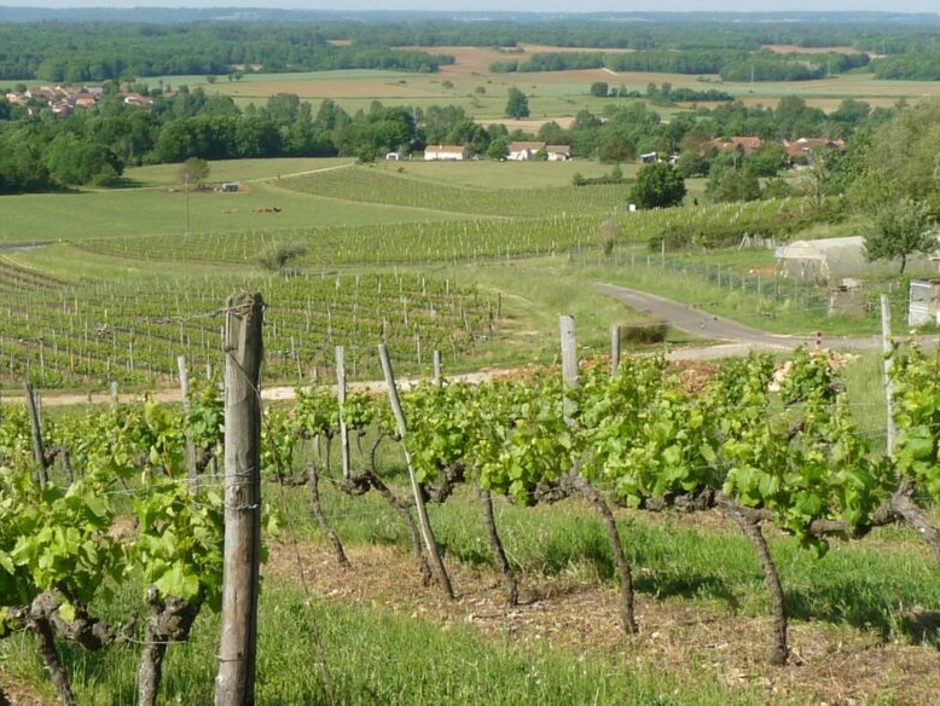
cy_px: 363
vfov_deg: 19.6
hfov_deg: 26.0
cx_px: 423
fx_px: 2037
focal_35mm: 75
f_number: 5.6
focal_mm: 5.9
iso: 100
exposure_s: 1/320
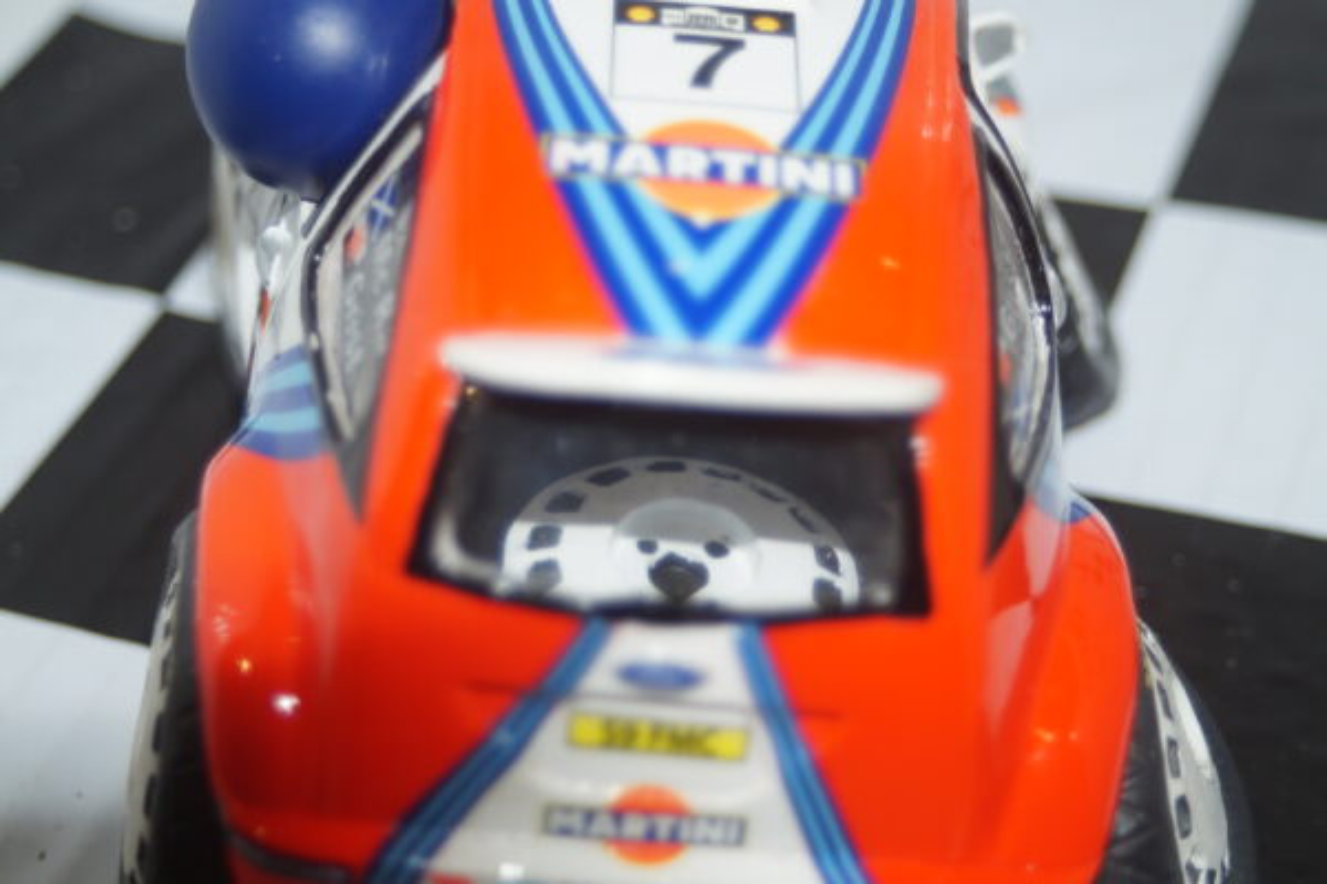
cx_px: 664
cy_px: 442
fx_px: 3317
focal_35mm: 90
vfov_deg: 15.2
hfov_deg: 22.6
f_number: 5.6
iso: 200
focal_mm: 60
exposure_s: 1/80
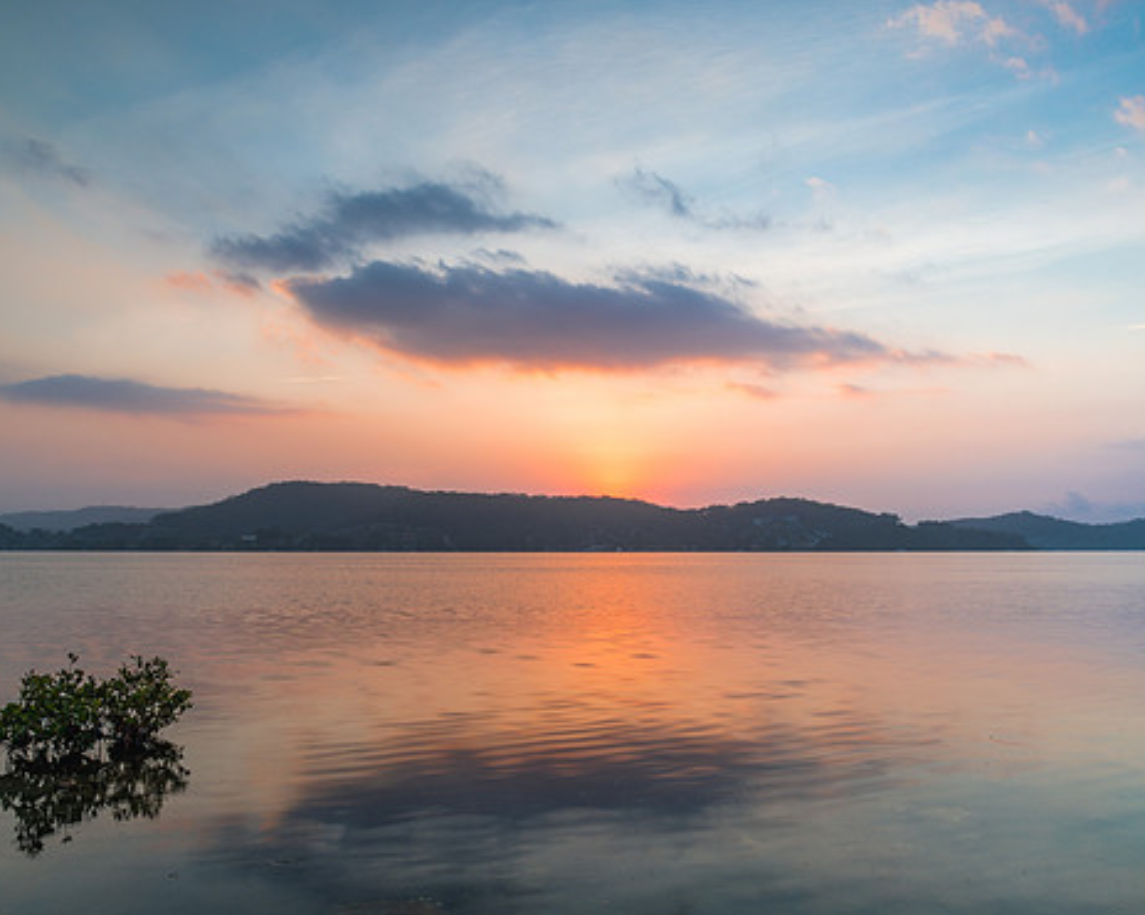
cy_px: 497
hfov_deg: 58.6
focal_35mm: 30
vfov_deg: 48.4
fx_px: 1016
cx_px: 652
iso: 40
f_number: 13
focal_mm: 24
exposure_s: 1/2.5
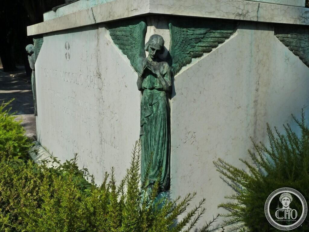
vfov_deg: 38.7
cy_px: 116
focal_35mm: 37
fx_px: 330
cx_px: 154
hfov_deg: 50.1
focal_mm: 6.1
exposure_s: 1/640
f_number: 5.6
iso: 200
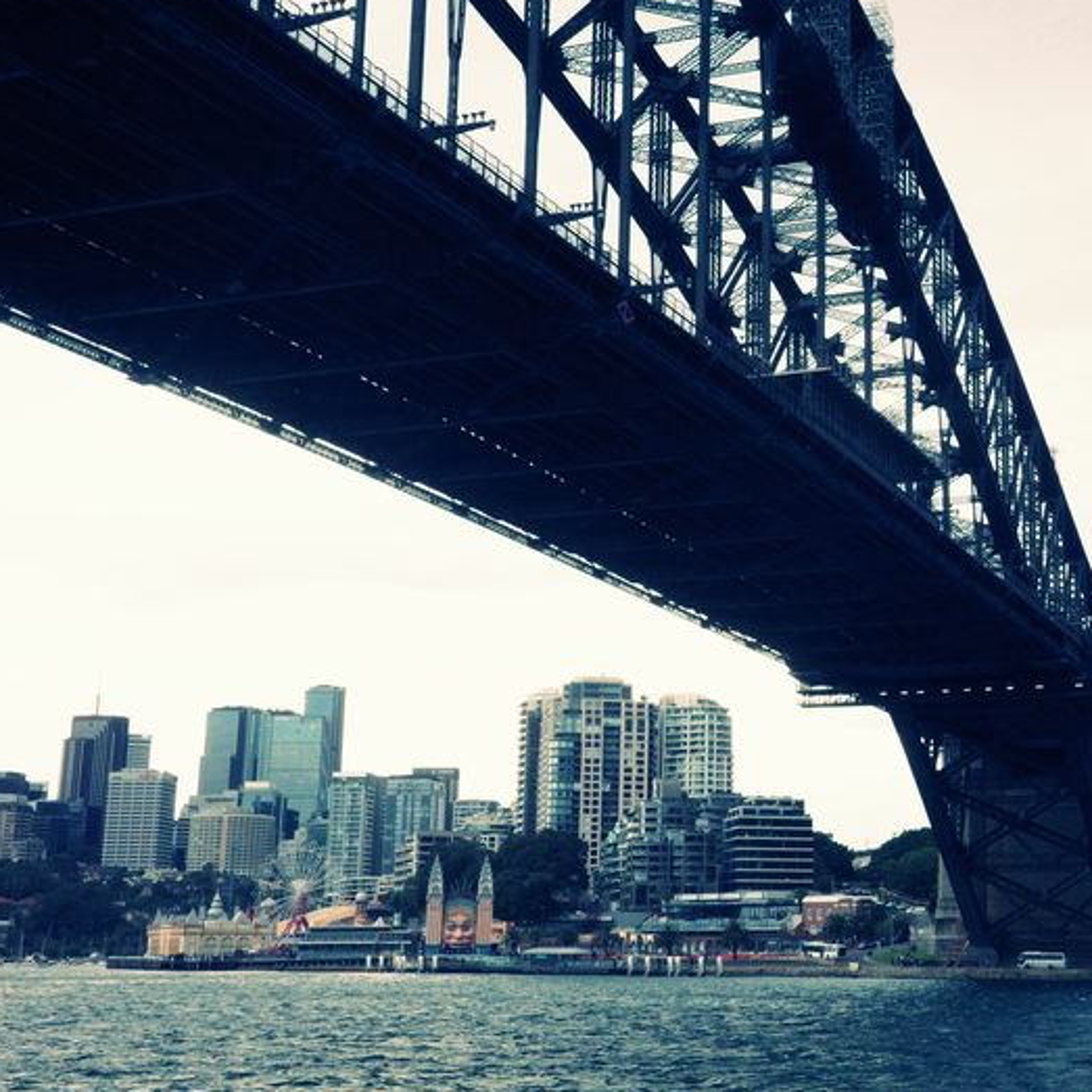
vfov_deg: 32.8
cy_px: 542
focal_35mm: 52
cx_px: 793
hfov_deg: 32.3
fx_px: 1856
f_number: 16
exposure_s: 1/500
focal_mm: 26
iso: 3200
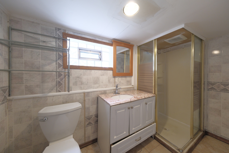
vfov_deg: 90.0
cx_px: 114
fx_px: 76
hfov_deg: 112.6
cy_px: 76
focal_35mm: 12
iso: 500
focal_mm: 8
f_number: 6.4
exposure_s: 1/10
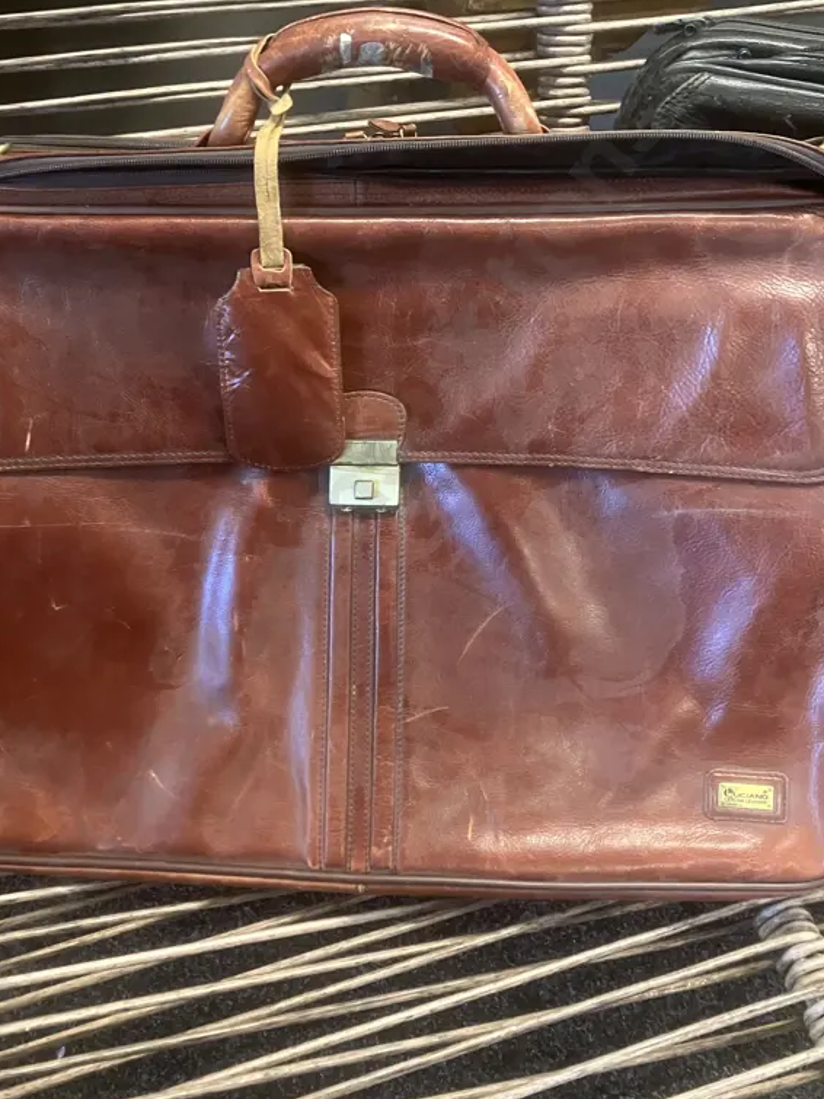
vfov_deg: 48.8
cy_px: 473
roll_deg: -0.5
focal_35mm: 38
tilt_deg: -40.5
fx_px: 1206
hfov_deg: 37.7
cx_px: 374
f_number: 1.8
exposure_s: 1/25
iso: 400
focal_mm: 3.99
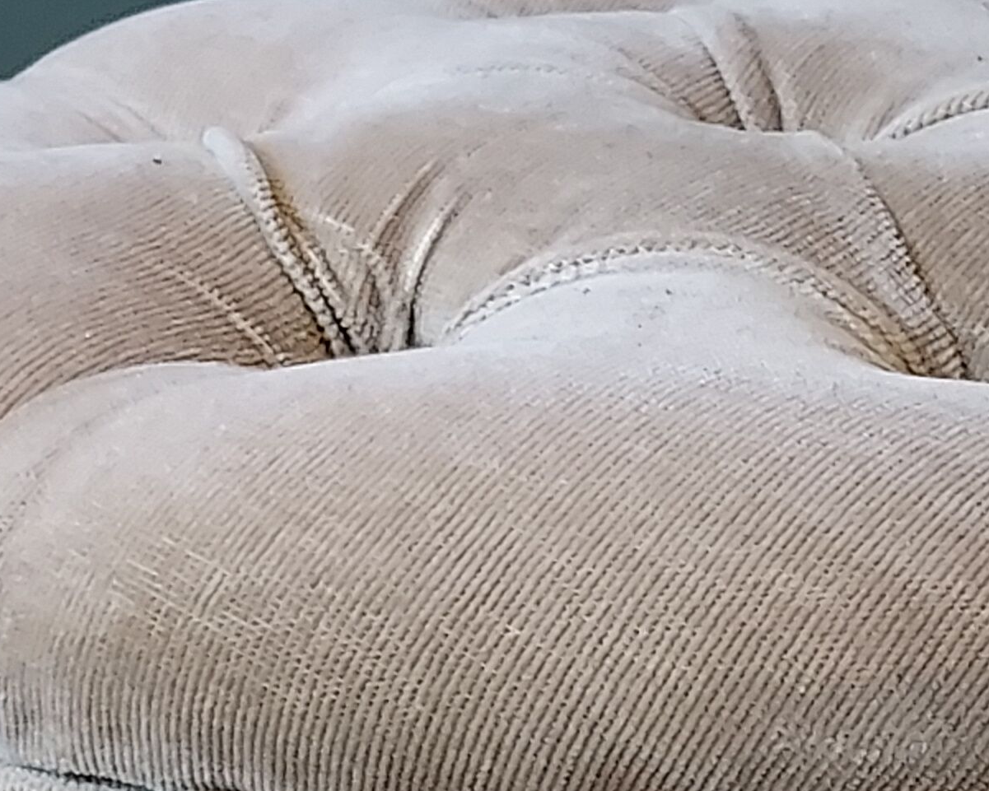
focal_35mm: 78
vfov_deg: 18.8
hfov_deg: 24.1
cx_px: 764
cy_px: 907
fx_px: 2283
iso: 250
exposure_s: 1/50
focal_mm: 4.6
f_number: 1.8
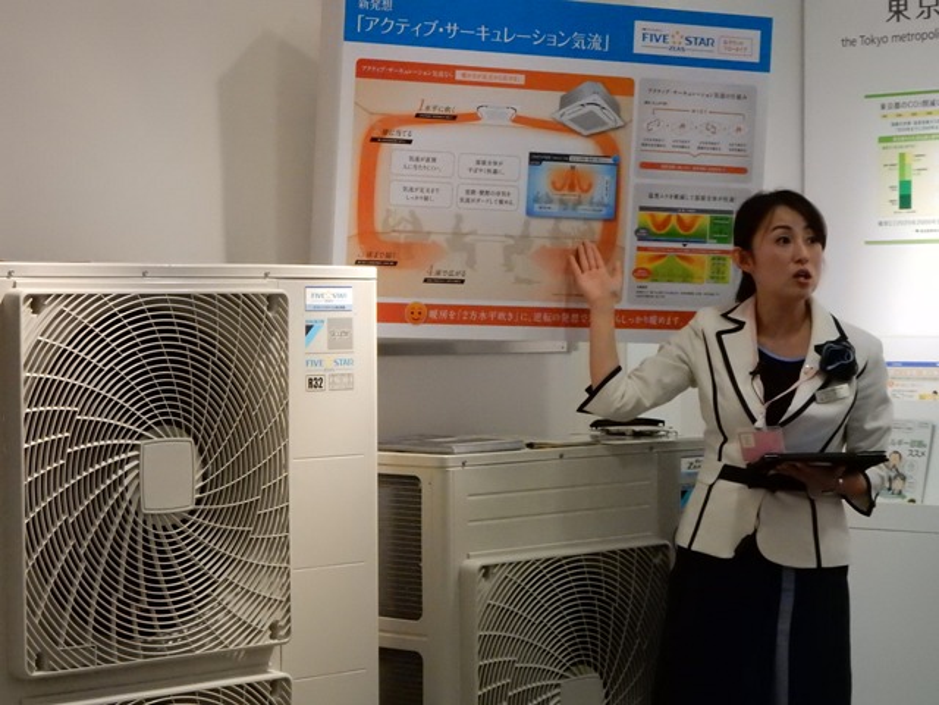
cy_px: 352
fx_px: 2685
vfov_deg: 14.9
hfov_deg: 19.8
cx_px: 470
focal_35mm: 99
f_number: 5.3
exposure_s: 1/160
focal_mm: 17.6
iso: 1600
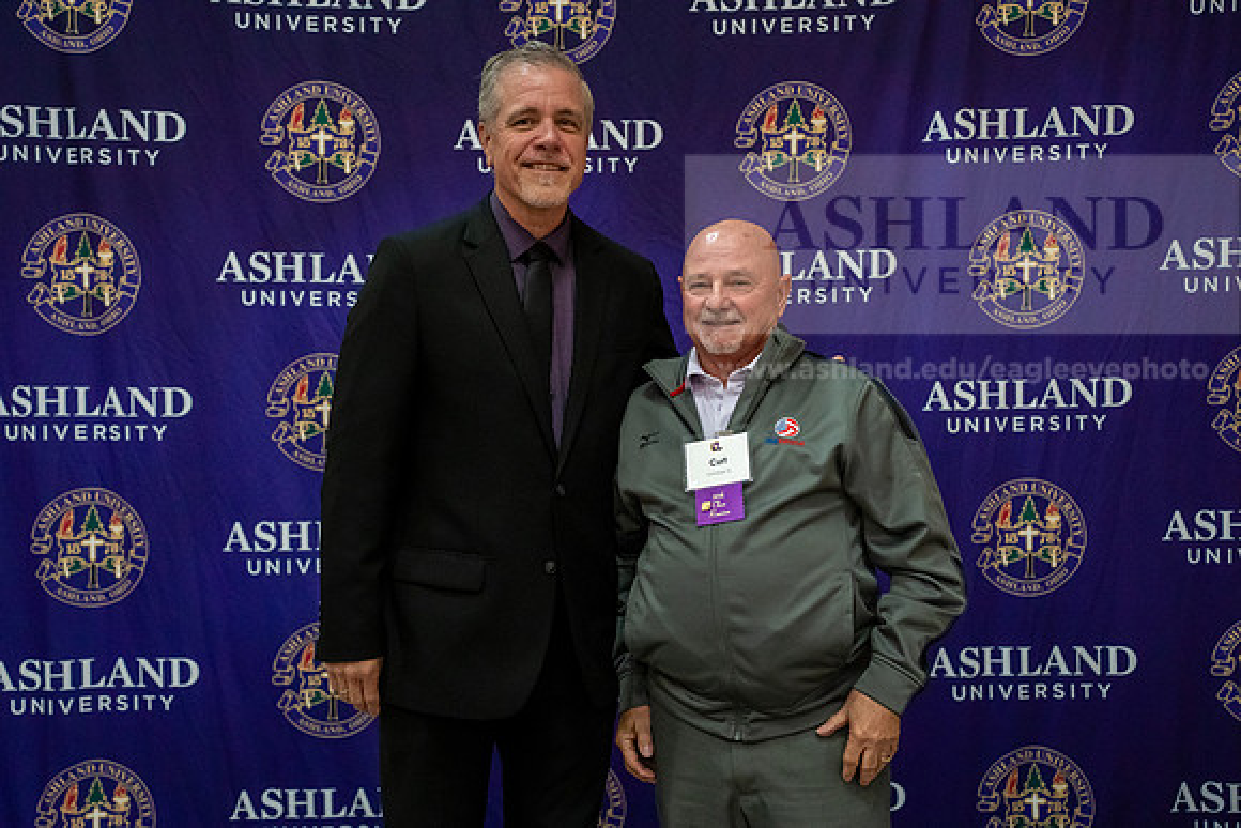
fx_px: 1589
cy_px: 423
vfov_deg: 29.2
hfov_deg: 42.7
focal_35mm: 46
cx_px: 607
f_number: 2.8
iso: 5000
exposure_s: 1/400
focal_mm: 45
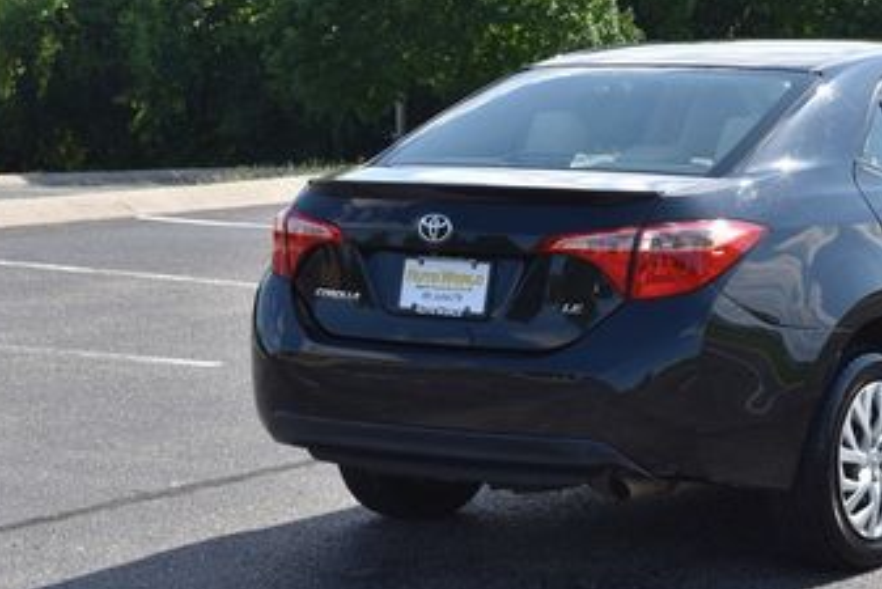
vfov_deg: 12.0
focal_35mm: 114
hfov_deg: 17.7
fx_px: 2794
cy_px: 164
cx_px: 801
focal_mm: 40
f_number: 8
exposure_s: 1/250
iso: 125
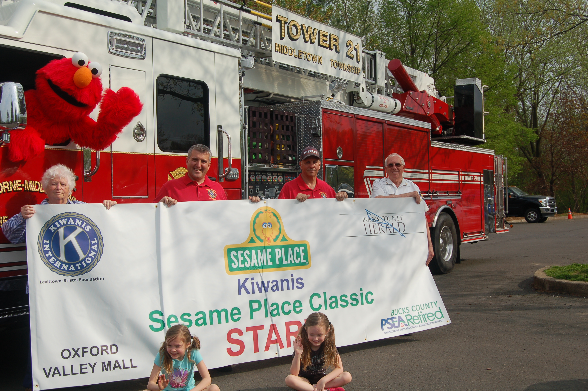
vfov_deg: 29.8
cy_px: 196
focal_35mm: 45
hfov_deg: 43.6
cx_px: 294
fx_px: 734
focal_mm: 30
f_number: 9
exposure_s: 1/320
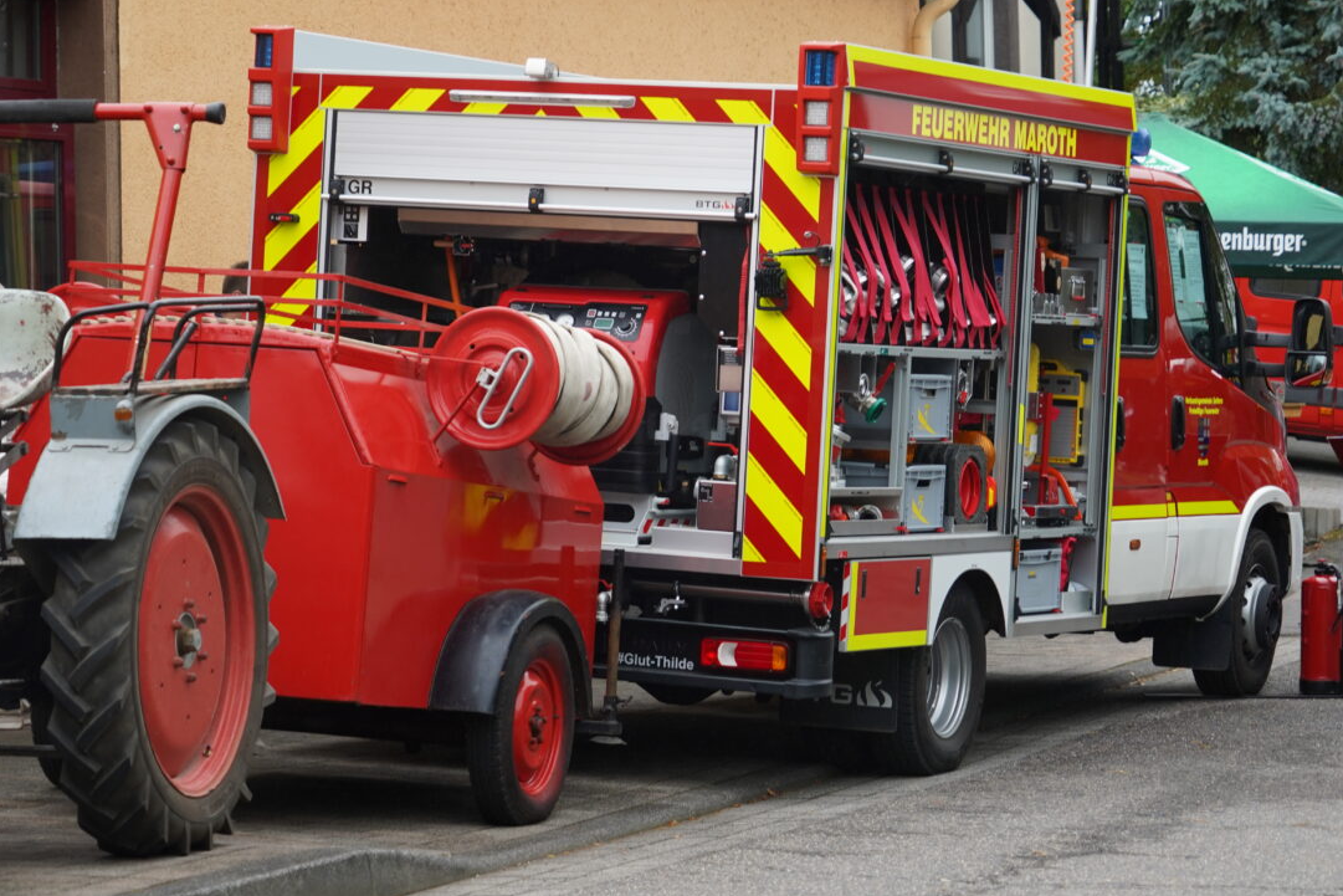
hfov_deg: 15.1
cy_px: 436
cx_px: 683
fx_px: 5074
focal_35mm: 136
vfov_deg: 10.1
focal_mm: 105
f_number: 6.3
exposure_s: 1/160
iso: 320
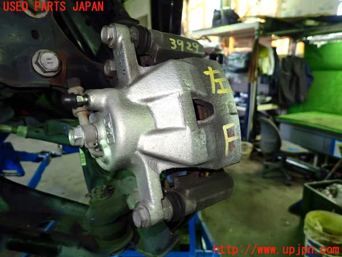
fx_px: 247
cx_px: 171
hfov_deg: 69.4
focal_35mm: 25
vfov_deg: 54.9
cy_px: 128
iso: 320
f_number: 2
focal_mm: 4.5
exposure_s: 1/30
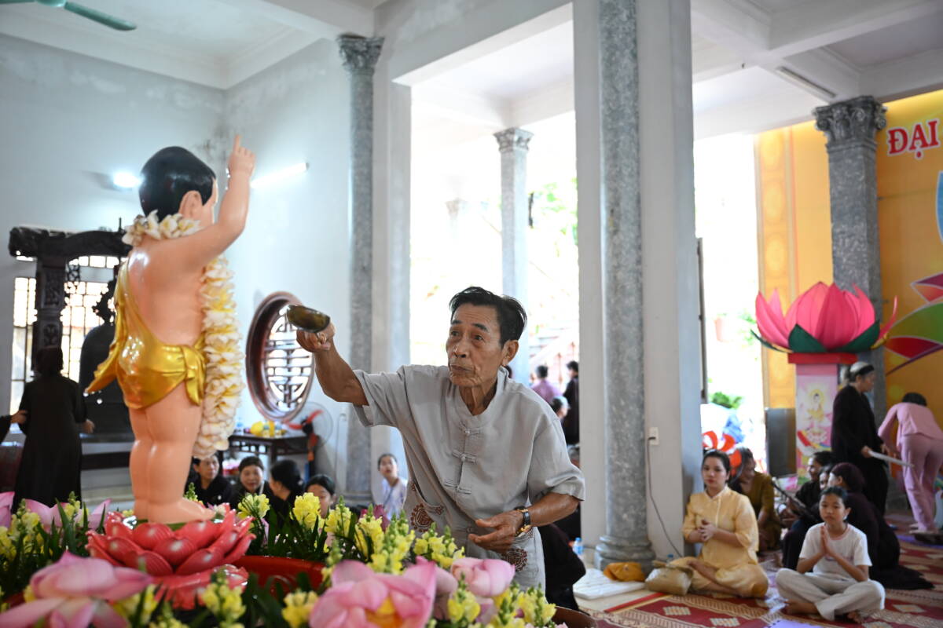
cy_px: 314
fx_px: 799
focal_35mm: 30
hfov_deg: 61.1
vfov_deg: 43.0
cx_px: 472
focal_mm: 30.5
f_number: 2.8
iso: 2500
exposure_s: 1/320
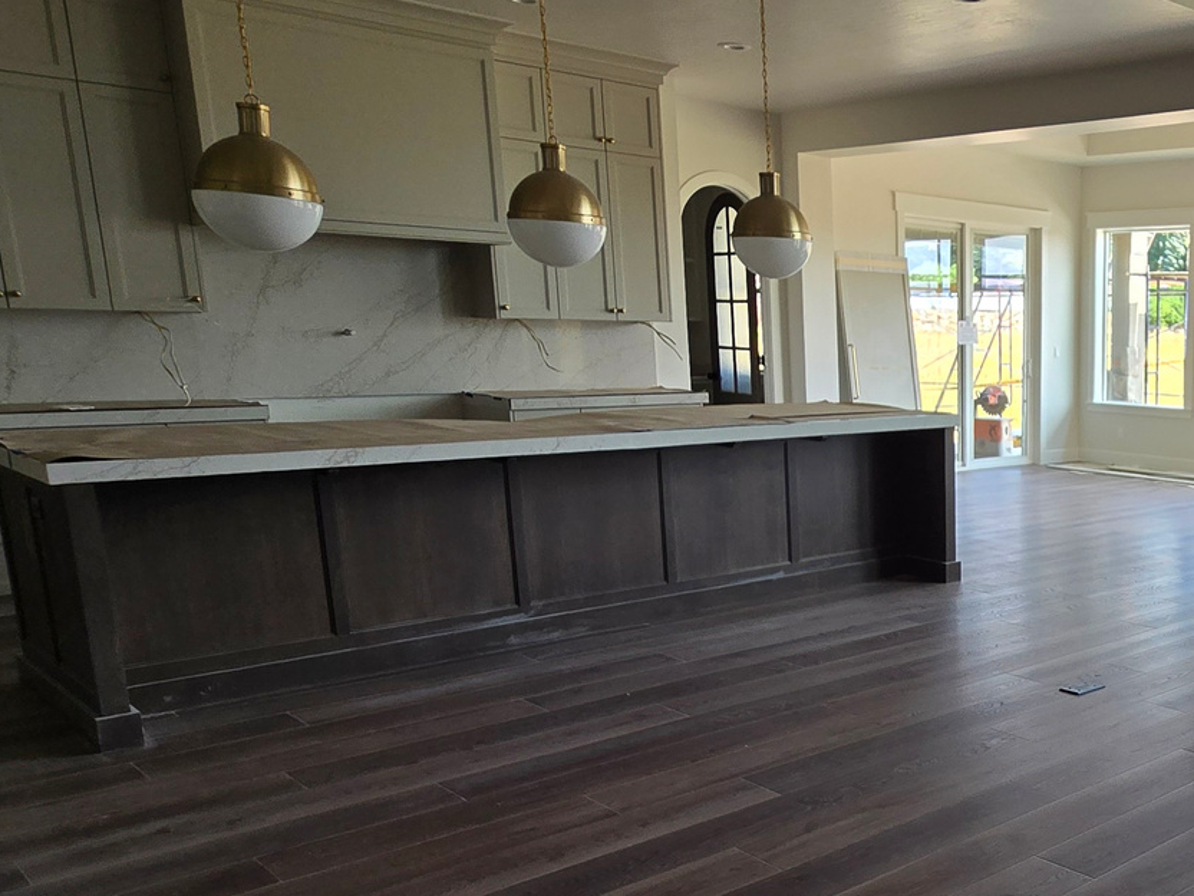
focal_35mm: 32
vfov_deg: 43.6
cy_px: 594
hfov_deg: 48.7
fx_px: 1104
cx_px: 1141
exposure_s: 1/125
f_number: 2.2
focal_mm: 2.2
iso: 50
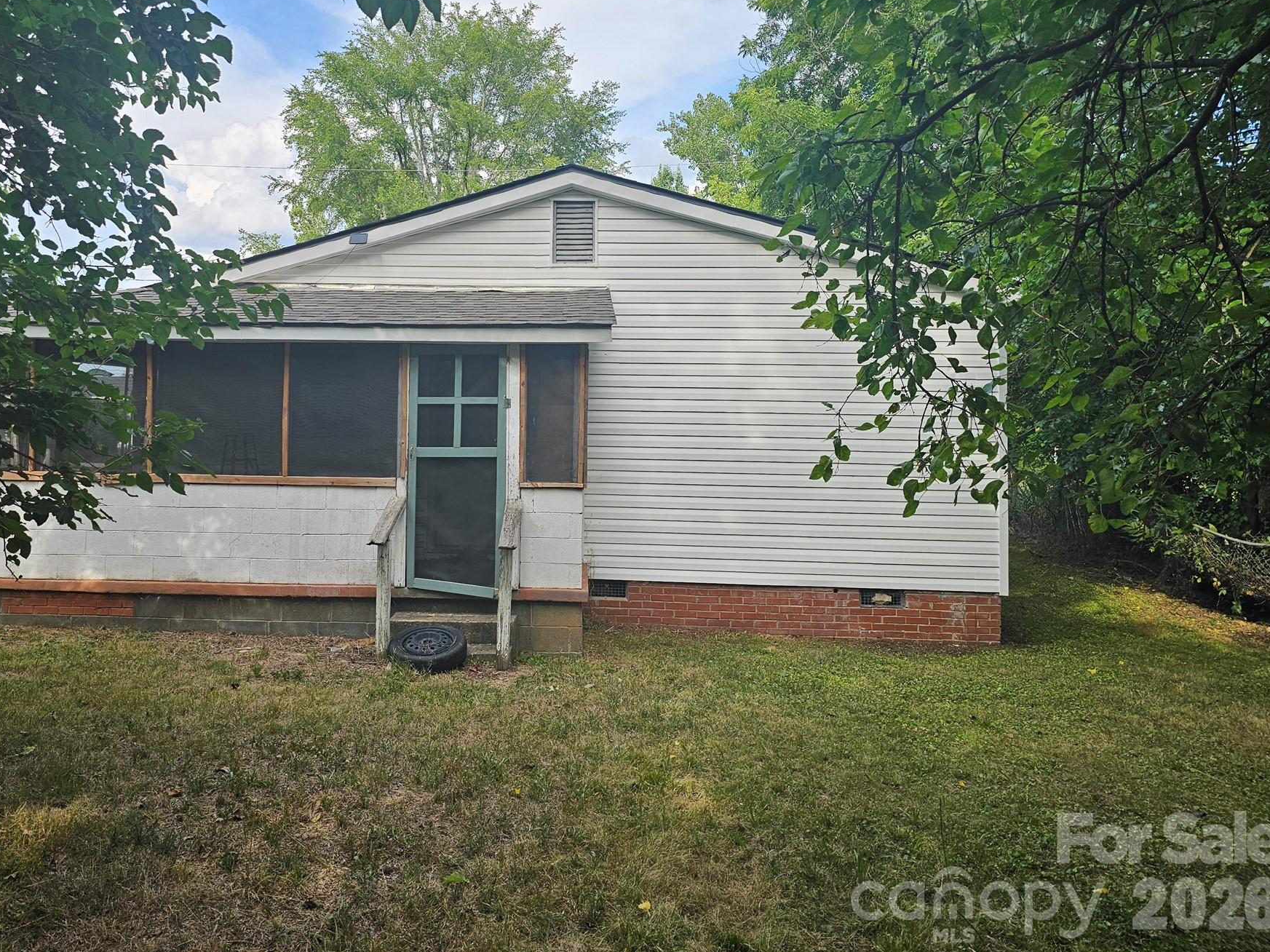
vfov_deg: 51.1
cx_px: 544
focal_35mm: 27
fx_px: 990
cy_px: 397
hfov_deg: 65.0
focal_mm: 6.3
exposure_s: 1/359
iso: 25
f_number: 1.7
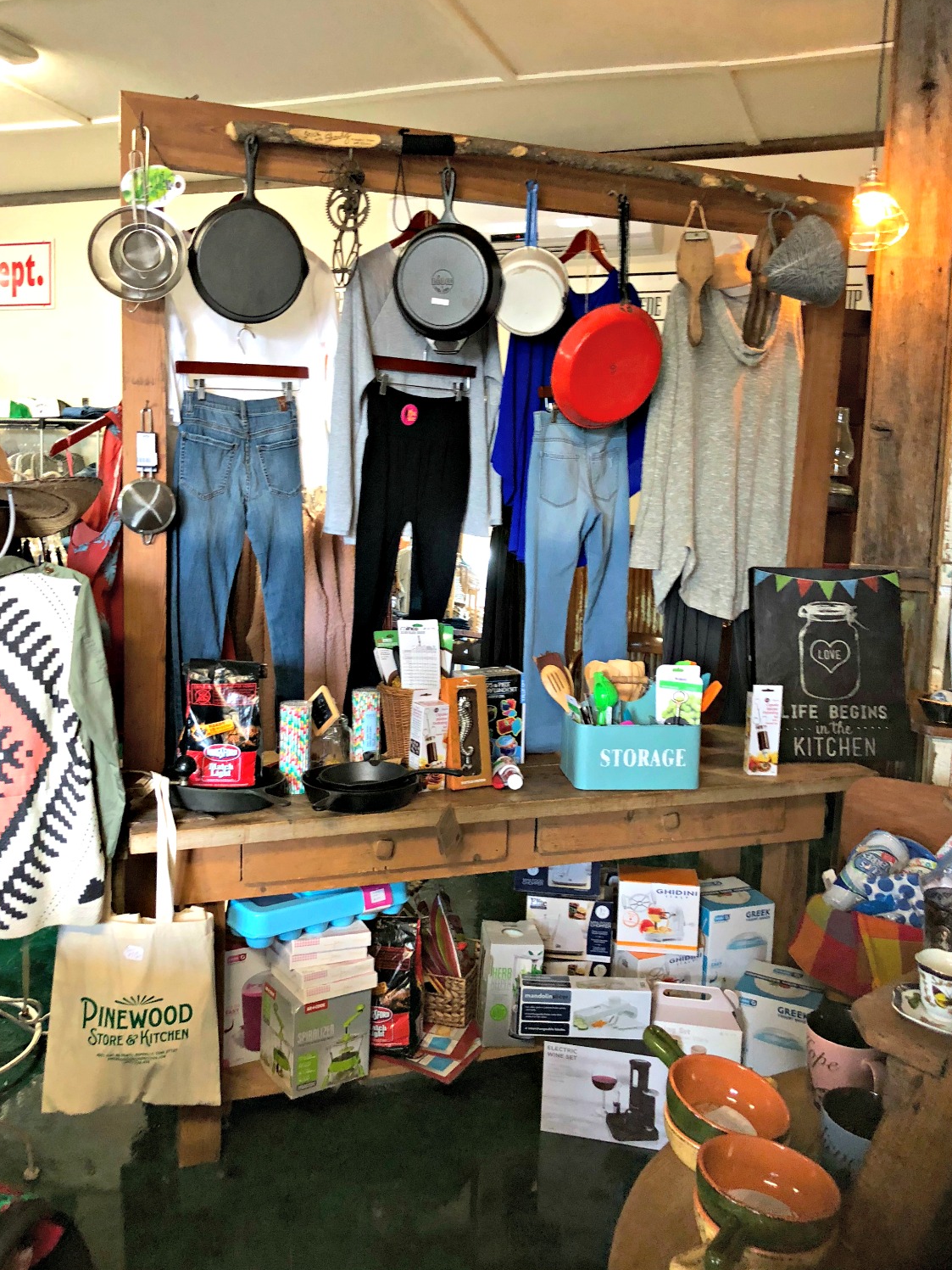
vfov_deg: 58.3
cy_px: 599
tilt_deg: -7.2
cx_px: 468
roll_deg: -1.7
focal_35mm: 31
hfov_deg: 45.4
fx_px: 1137
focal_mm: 3.99
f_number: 1.8
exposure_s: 1/15
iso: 100
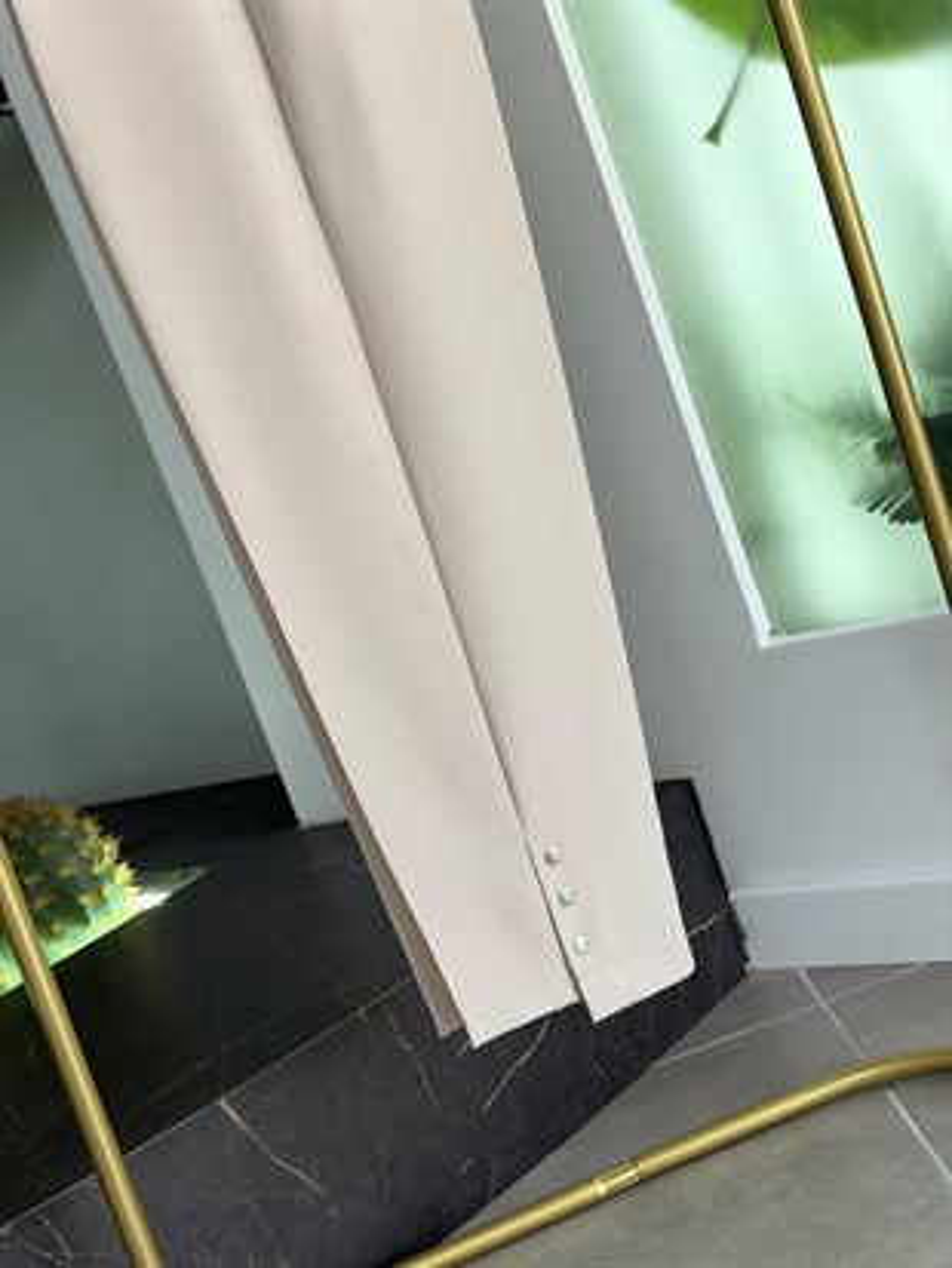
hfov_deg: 30.3
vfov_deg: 39.6
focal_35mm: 48
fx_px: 1759
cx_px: 476
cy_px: 634
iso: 80
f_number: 1.78
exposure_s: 1/277
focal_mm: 6.76
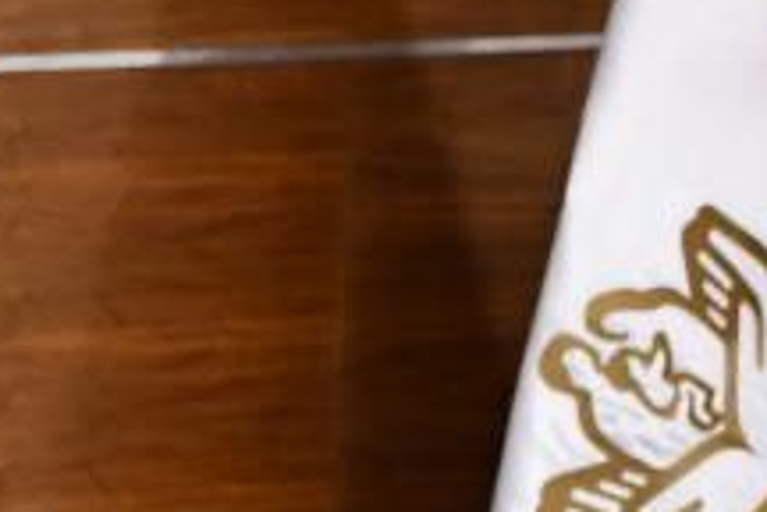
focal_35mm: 360
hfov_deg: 5.6
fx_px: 7669
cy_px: 1611
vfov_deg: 3.7
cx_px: -927
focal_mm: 32
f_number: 4
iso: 2800
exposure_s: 1/125
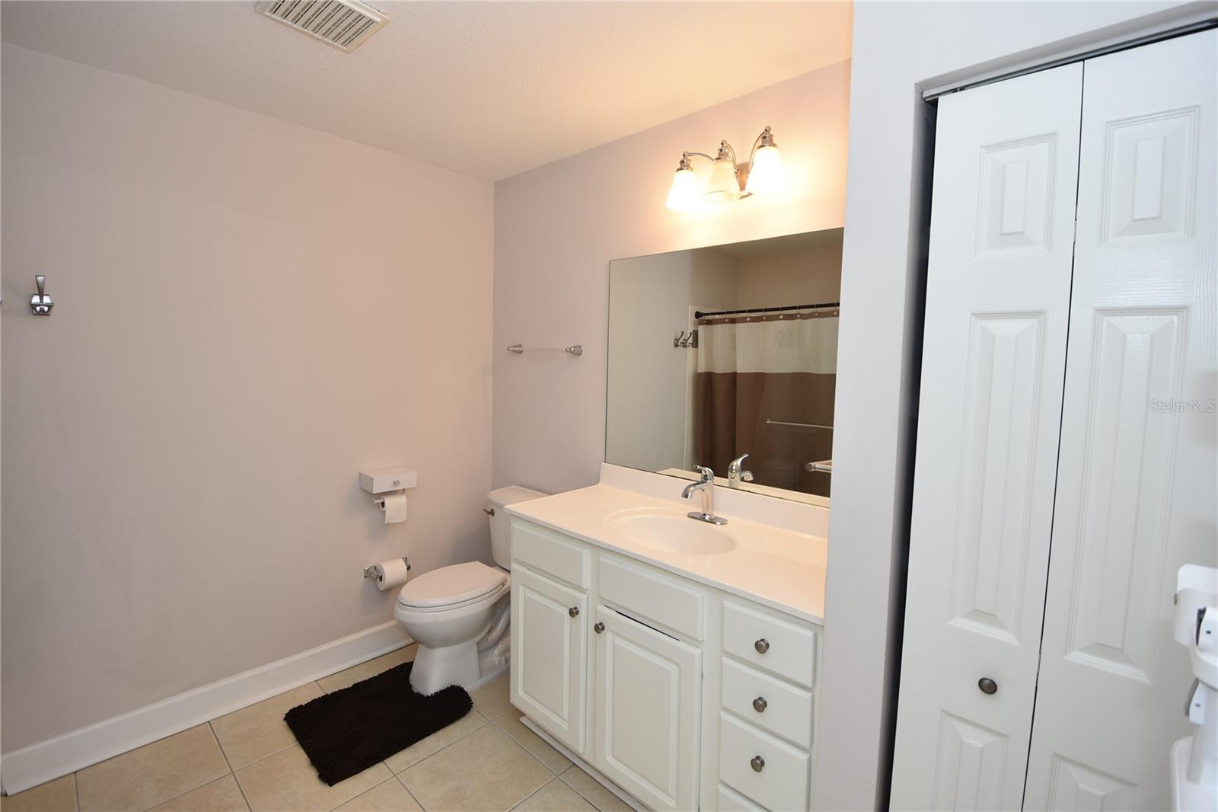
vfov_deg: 77.3
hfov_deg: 100.4
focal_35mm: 15
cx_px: 609
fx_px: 507
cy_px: 406
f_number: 4
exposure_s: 1/60
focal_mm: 10
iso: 250
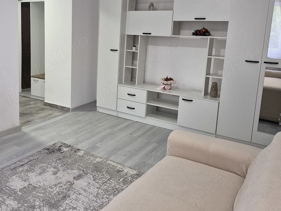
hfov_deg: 54.2
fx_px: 268
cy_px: 75
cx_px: 93
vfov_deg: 42.5
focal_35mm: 33
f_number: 1.8
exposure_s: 1/50
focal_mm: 5.4
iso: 100
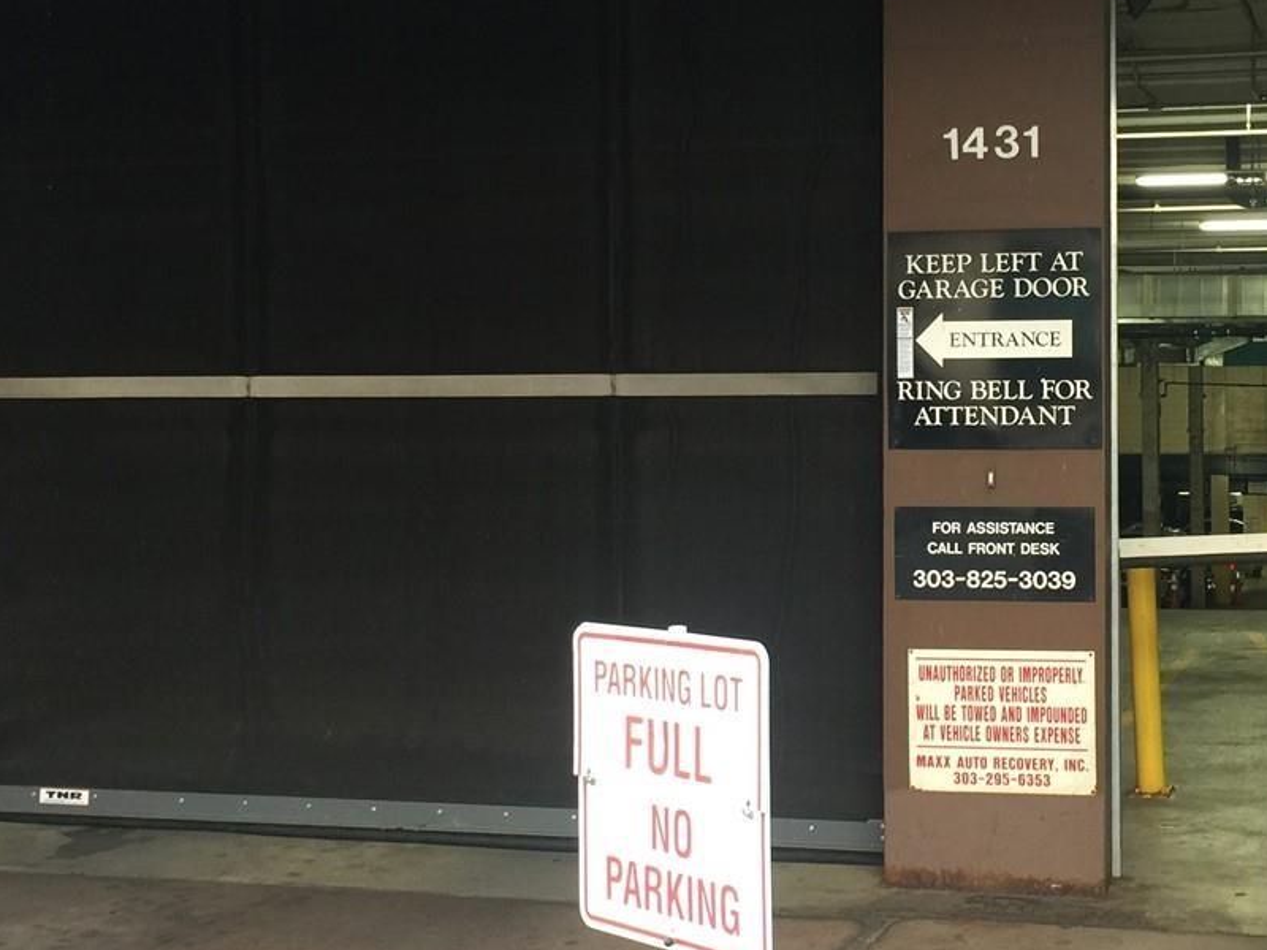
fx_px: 2123
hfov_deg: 32.8
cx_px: 907
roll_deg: +0.9
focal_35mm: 58
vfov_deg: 25.2
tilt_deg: +0.9
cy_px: 393
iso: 32
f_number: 2.2
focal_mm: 4.15
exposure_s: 1/15
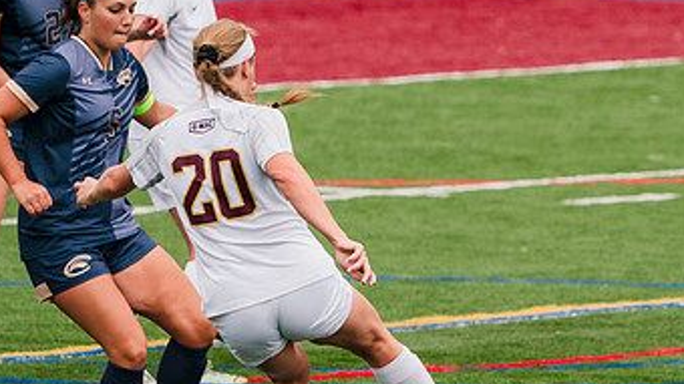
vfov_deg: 1.1
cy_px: 199
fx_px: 19545
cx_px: 528
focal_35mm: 1078
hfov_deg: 2.0
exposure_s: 1/1600
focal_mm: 459
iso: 500
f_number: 6.3
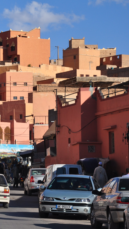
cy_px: 114
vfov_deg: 10.1
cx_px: -37
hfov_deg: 5.7
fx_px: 1295
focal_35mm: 213
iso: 200
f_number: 11
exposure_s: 1/400
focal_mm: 90
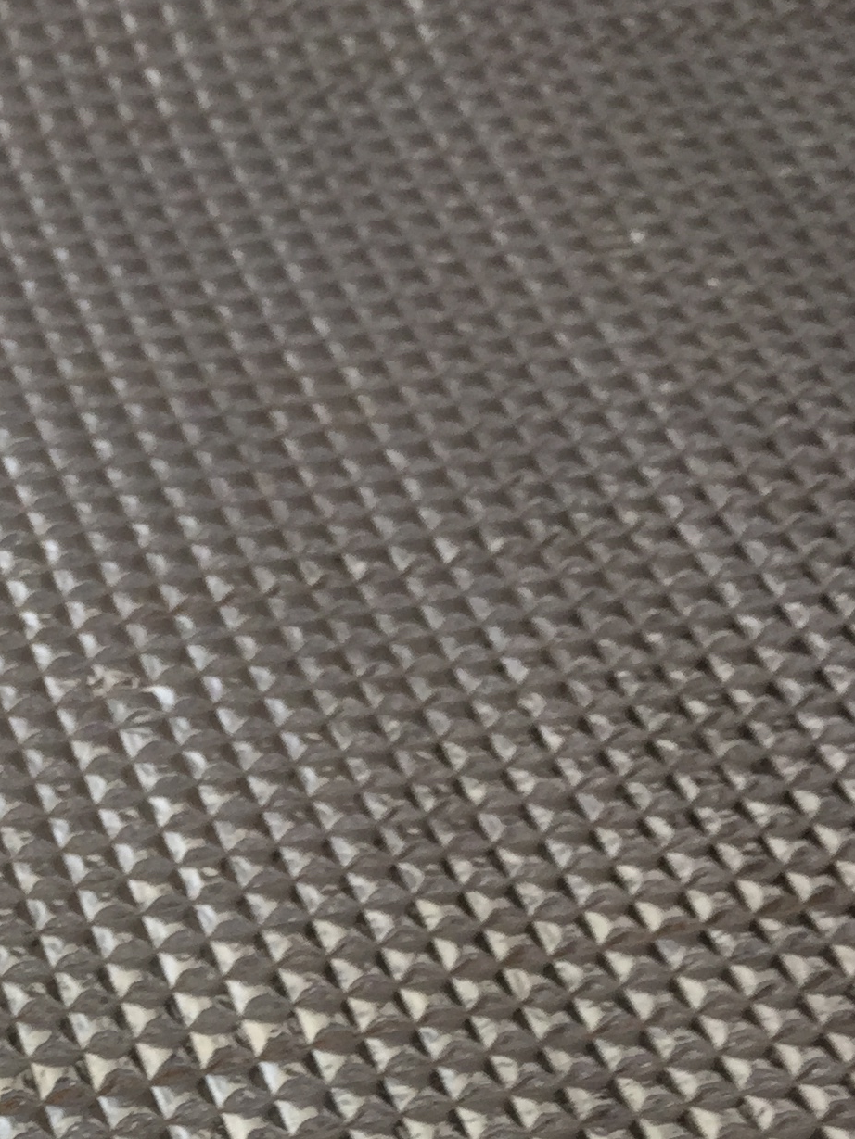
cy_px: 1282
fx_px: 2535
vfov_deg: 23.6
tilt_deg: -54.7
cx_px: -127
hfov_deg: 18.3
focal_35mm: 77
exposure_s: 1/60
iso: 40
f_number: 2.2
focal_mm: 4.15
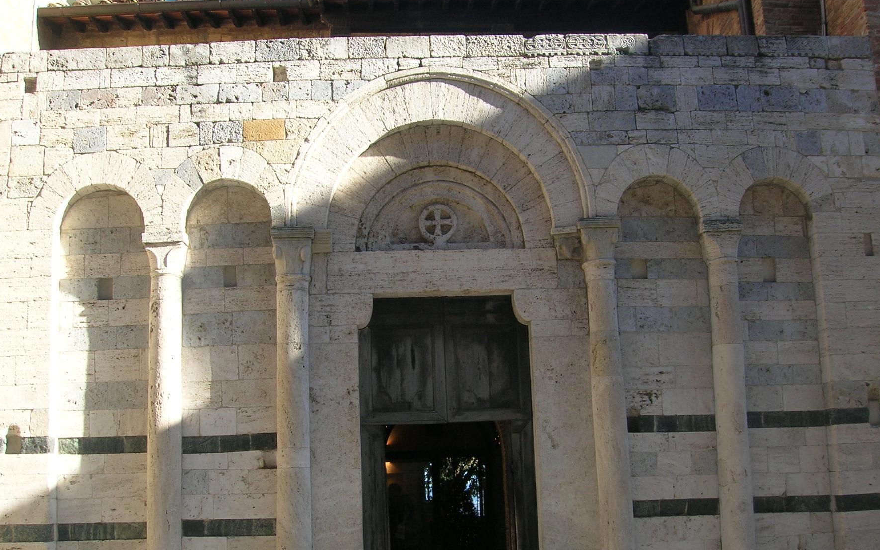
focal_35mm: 39
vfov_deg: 32.6
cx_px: 433
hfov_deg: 50.4
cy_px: 342
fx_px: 935
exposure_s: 1/102
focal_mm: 5.7
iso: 50
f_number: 4.9
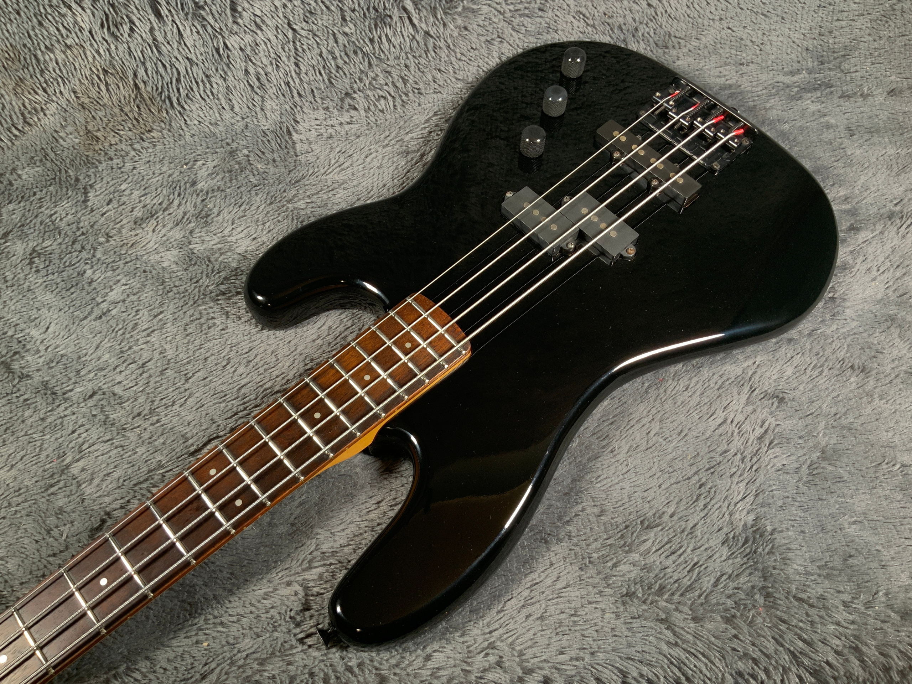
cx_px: 456
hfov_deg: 61.7
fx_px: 764
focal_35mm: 29
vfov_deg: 48.2
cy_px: 342
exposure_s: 1/52
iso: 64
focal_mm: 3
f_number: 1.8
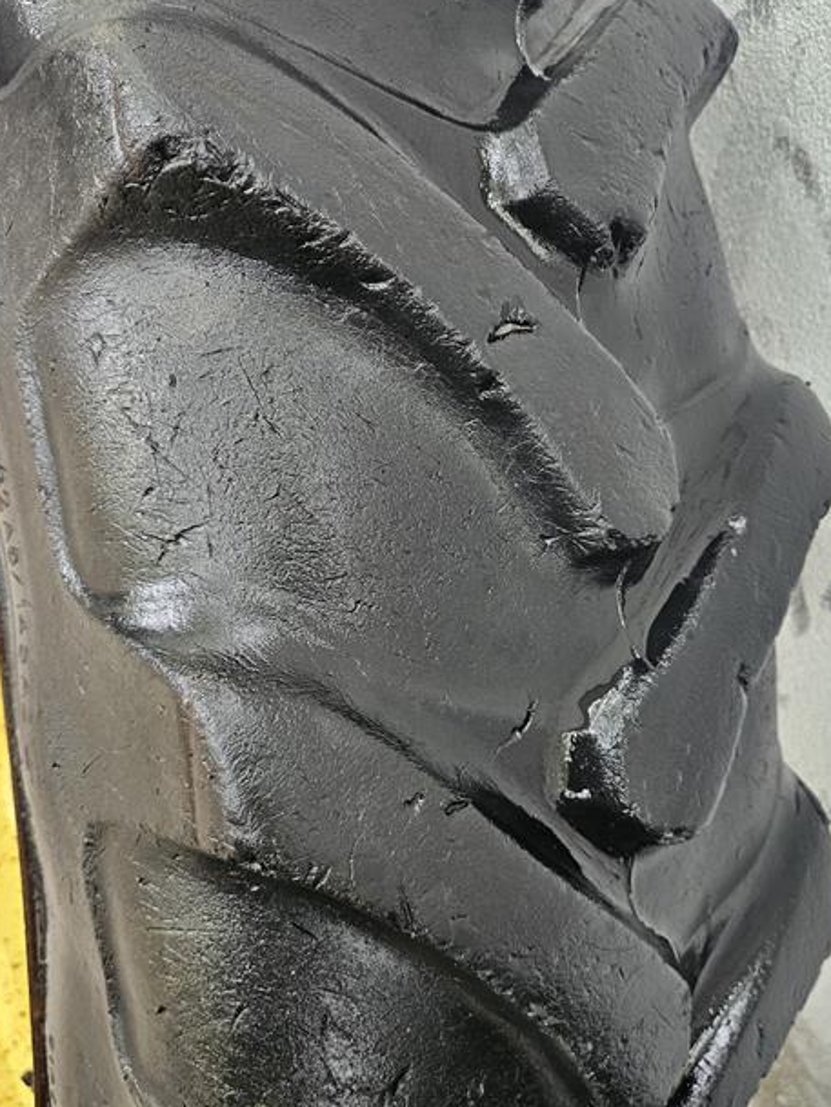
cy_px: 616
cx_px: 469
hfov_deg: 48.1
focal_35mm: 29
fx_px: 928
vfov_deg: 61.5
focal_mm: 5.4
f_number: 1.8
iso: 250
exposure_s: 1/100
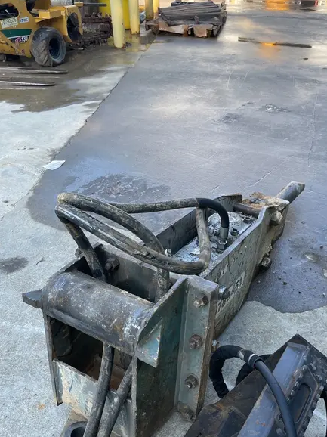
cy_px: 254
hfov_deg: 42.7
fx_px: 416
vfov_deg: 55.1
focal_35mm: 33
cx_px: 195
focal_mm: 4.2
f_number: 1.6
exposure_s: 1/498
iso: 32
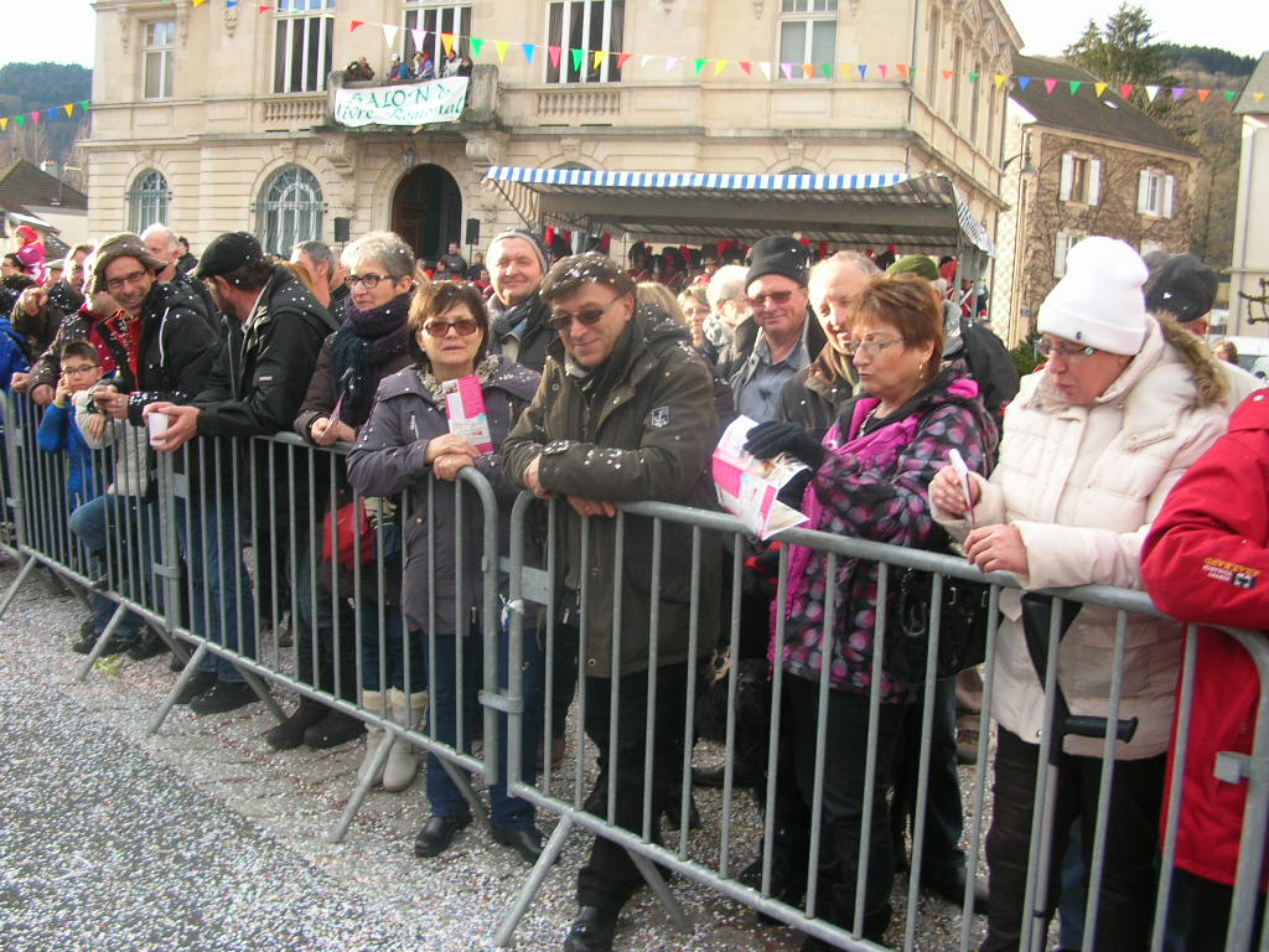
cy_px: 476
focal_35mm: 35
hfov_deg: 52.6
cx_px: 634
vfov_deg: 40.7
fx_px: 1283
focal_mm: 5.8
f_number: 2.8
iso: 50
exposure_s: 1/173
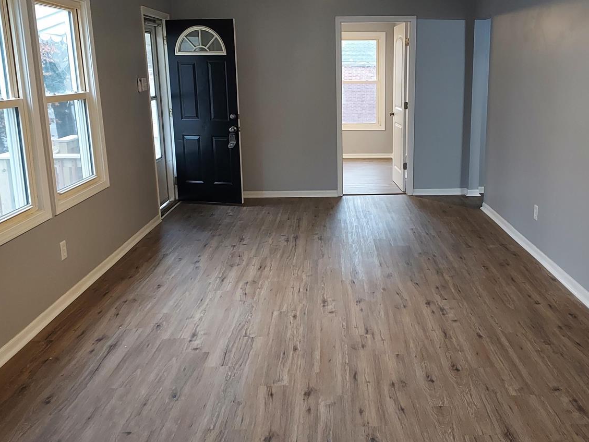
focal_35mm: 34
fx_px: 579
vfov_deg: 41.7
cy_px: 196
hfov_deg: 53.7
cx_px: 340
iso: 400
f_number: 1.8
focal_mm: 4.6
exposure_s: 1/40
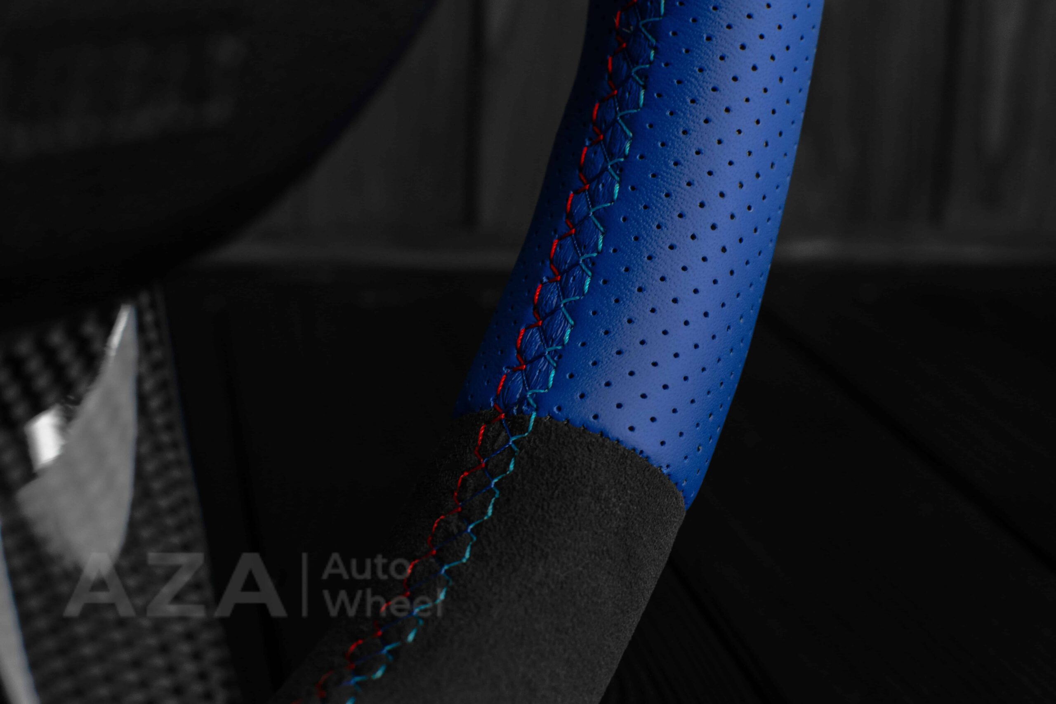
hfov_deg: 37.8
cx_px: 528
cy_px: 352
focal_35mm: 52
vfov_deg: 25.8
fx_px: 1540
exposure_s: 1/125
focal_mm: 35
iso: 500
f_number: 6.3
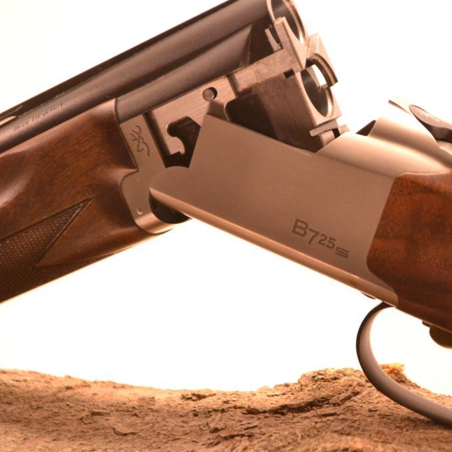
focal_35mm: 100
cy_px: 226
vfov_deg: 17.4
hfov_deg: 17.3
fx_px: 1477
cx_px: 314
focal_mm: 52
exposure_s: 1/125
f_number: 5.6
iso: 3200
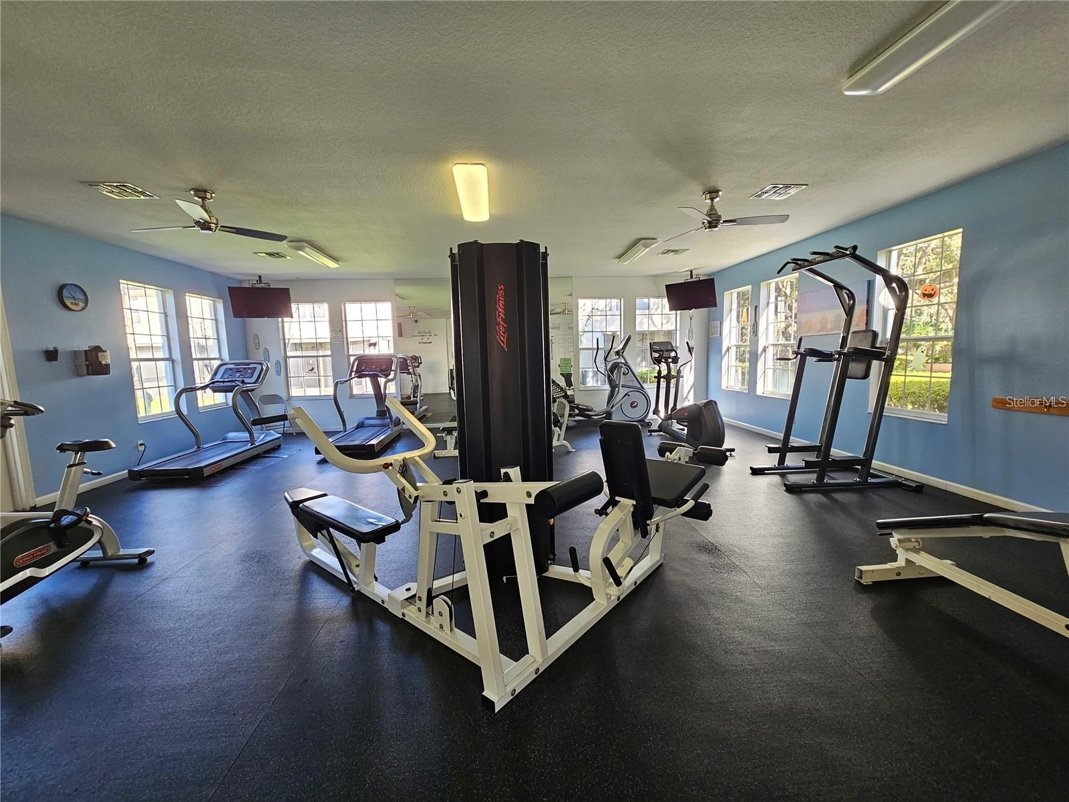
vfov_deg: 89.9
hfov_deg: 106.2
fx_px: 401
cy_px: 401
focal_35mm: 13
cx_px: 534
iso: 125
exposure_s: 1/77.4
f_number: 2.2
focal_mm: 2.2
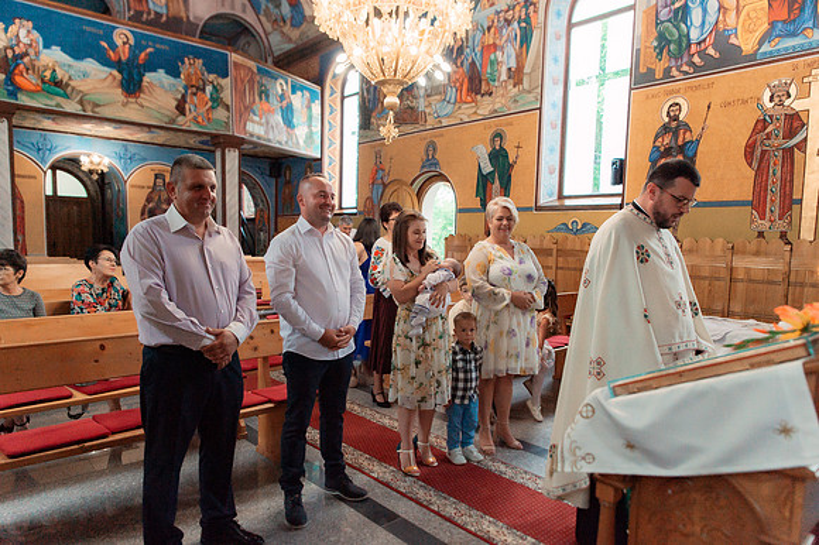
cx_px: 410
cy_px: 272
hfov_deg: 73.8
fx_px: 546
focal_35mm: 24
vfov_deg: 53.1
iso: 3200
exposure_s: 1/1250
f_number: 3.5
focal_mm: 24
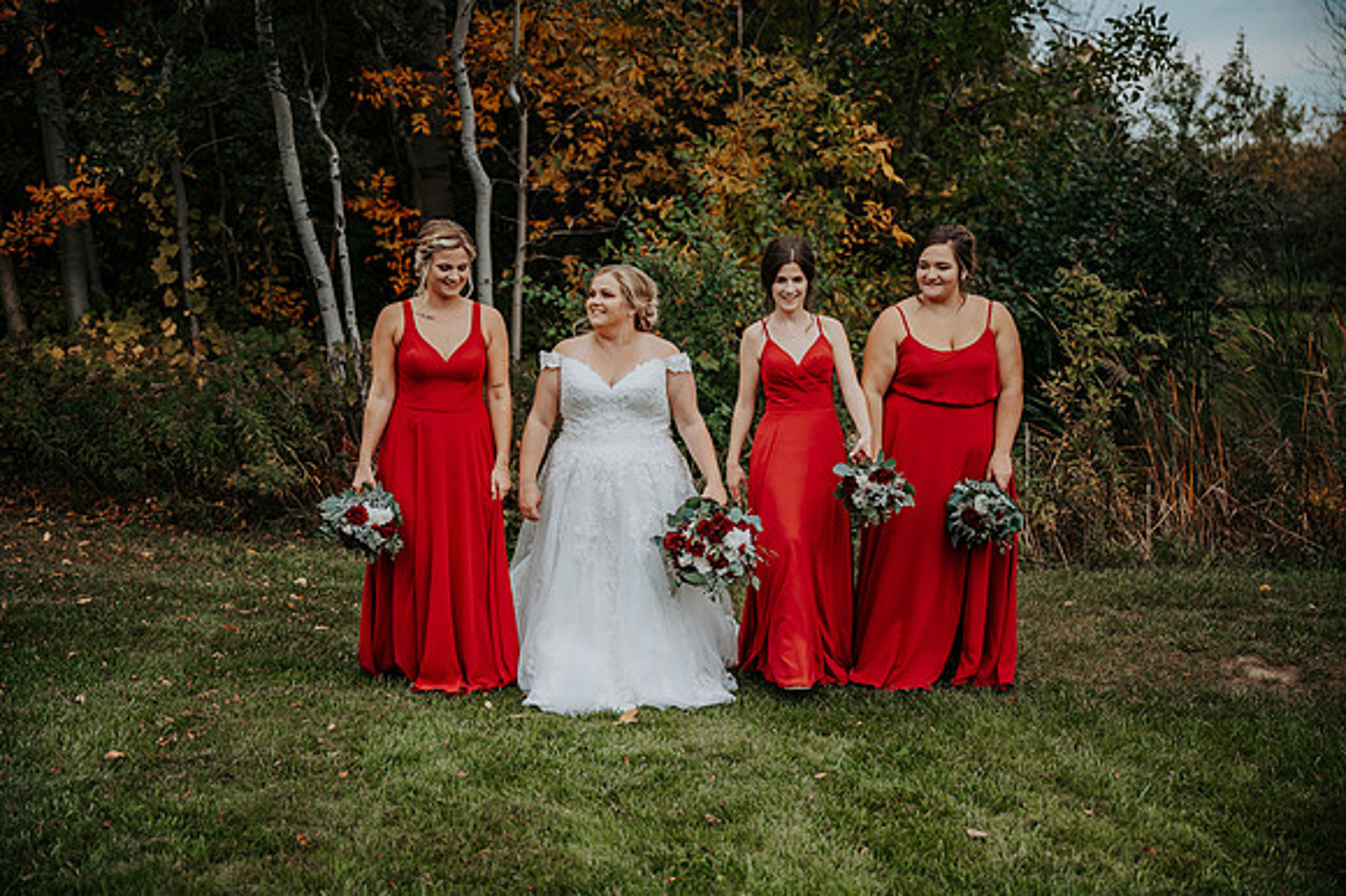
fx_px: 1756
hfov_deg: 41.9
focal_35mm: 47
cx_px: 673
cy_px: 448
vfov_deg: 28.6
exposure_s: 1/1000
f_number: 2.8
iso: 200
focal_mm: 47
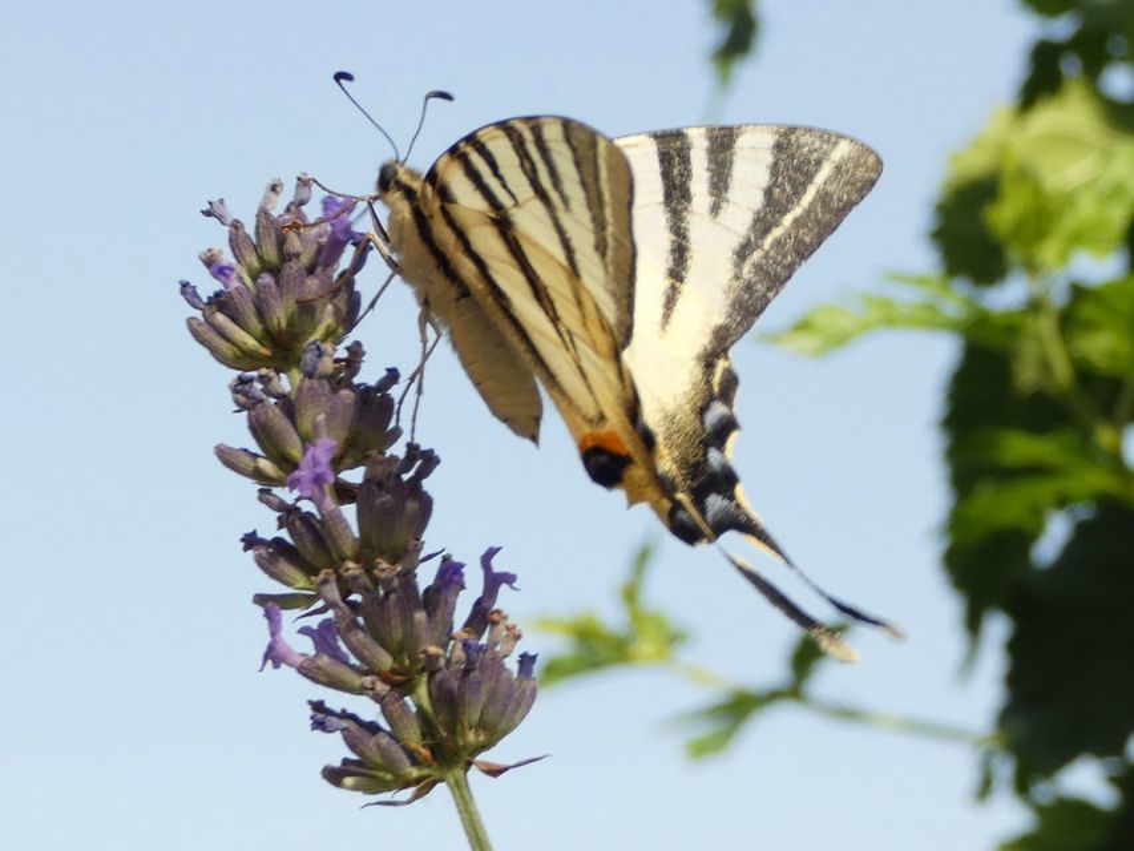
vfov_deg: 14.1
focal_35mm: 105
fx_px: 3440
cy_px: 426
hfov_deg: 18.7
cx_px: 567
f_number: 4.9
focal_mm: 18.8
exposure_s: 1/80
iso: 80
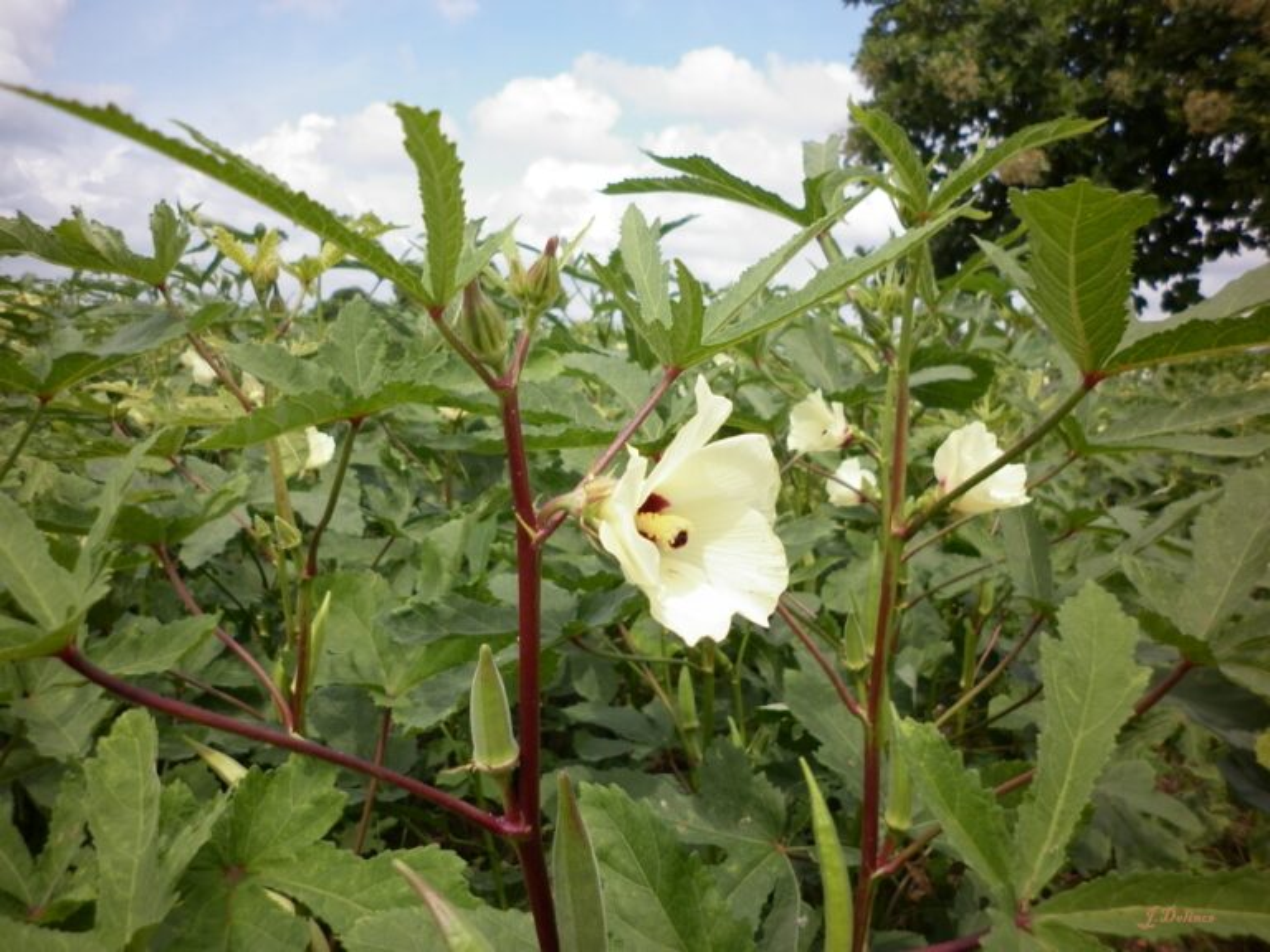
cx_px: 635
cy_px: 476
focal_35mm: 29
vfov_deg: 48.2
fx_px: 1064
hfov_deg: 61.7
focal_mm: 5.3
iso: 80
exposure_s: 1/160
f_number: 7.1
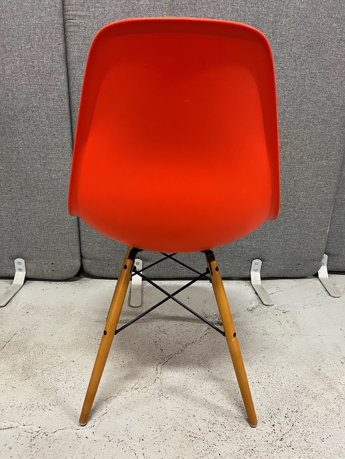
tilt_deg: -19.0
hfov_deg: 53.1
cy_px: 230
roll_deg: -0.8
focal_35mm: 26
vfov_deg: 67.3
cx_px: 172
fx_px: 346
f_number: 1.6
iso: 160
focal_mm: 5.1
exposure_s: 1/50
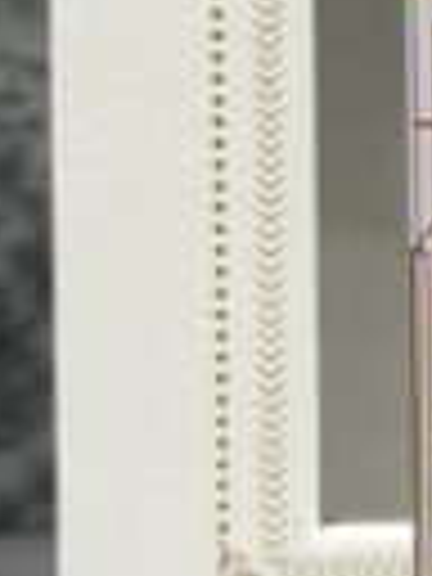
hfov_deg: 4.9
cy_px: 108
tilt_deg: -6.4
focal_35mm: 300
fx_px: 4992
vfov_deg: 6.6
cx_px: 810
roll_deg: -0.9
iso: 200
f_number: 1.78
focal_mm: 6.76
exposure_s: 1/40
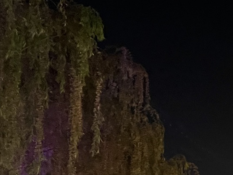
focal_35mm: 96
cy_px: 239
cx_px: 247
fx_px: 646
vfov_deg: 14.6
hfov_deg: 19.7
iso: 800
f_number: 1.6
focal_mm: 5.1
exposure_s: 1/30
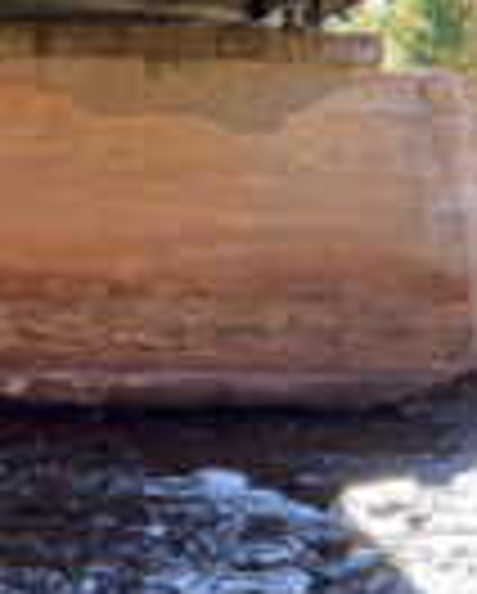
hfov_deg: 16.7
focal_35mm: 92
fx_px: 1620
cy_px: -153
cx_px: 162
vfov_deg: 19.4
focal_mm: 5.7
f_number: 1.5
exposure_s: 1/197
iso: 40
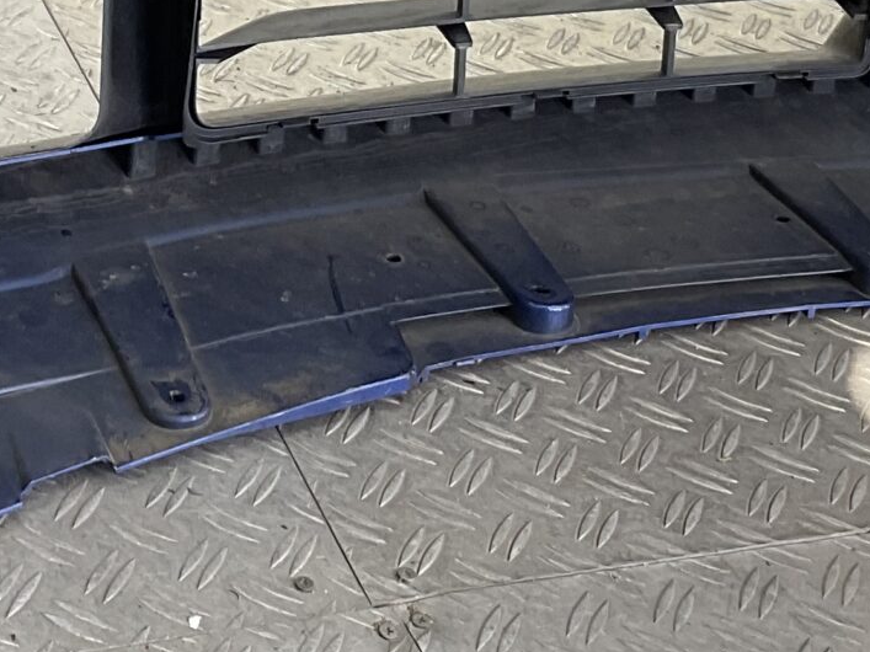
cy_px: -82
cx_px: 169
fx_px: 2639
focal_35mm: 105
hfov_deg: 18.5
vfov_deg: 13.8
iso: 25
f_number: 1.8
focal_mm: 3
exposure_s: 1/100
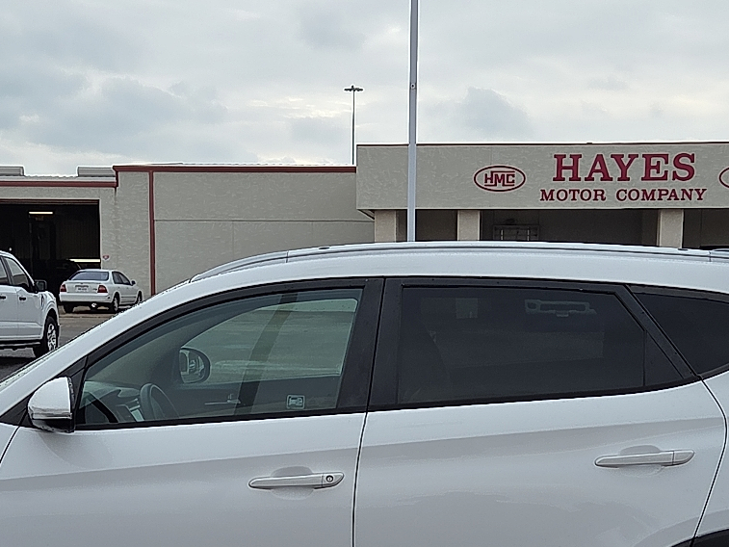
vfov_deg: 19.5
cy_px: 491
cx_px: 336
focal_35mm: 74
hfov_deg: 26.3
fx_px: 1559
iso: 76
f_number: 1.8
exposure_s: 1/3333
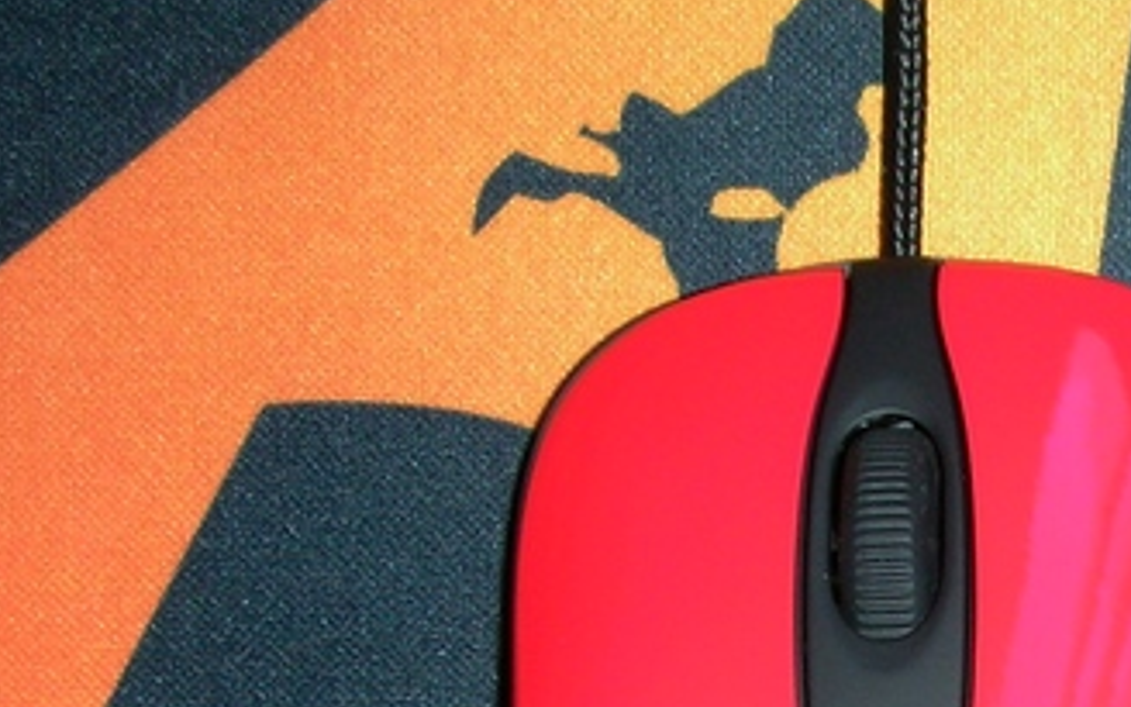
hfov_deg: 17.1
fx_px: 3576
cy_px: 897
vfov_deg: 11.0
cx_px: 1365
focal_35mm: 116
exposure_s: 1/60.1
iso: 50
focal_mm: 5.8
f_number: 3
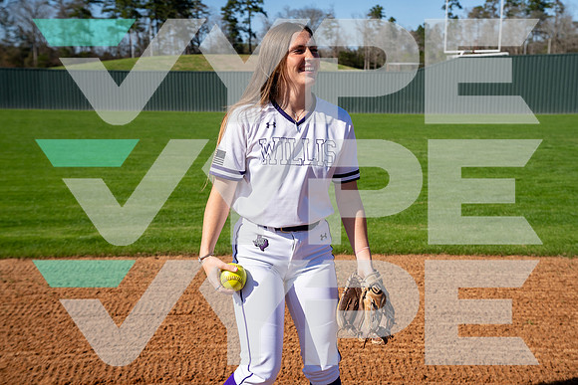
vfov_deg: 26.0
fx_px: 835
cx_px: 289
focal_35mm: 52
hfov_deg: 38.2
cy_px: 192
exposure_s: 1/2500
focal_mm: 52
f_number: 5.6
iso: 400
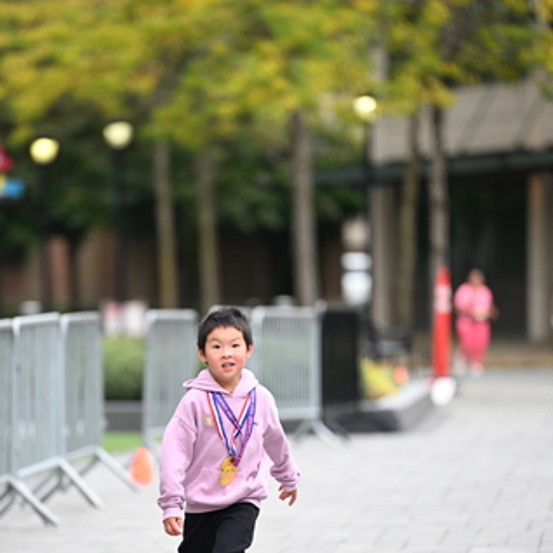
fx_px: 5314
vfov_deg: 6.0
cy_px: 379
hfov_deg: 6.0
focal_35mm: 294
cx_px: 236
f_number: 2.8
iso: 640
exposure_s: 1/1600
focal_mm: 200
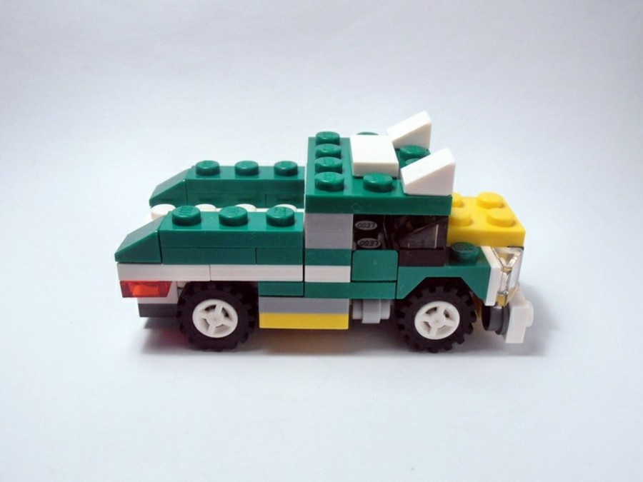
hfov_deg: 50.1
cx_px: 322
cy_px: 241
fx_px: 687
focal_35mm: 37
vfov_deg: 38.7
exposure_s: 1/80
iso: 80
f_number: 3.9
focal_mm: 6.61
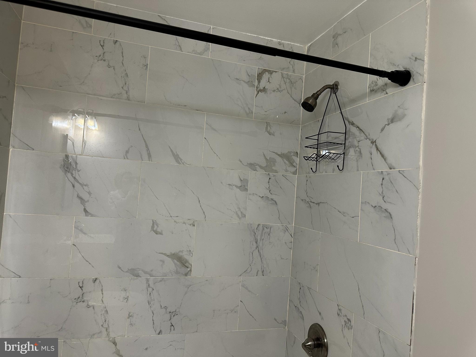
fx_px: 330
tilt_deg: +2.0
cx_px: 238
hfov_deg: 71.6
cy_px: 178
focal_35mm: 24
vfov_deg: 56.8
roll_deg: -4.7
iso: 200
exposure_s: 1/120
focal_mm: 6.86
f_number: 1.78
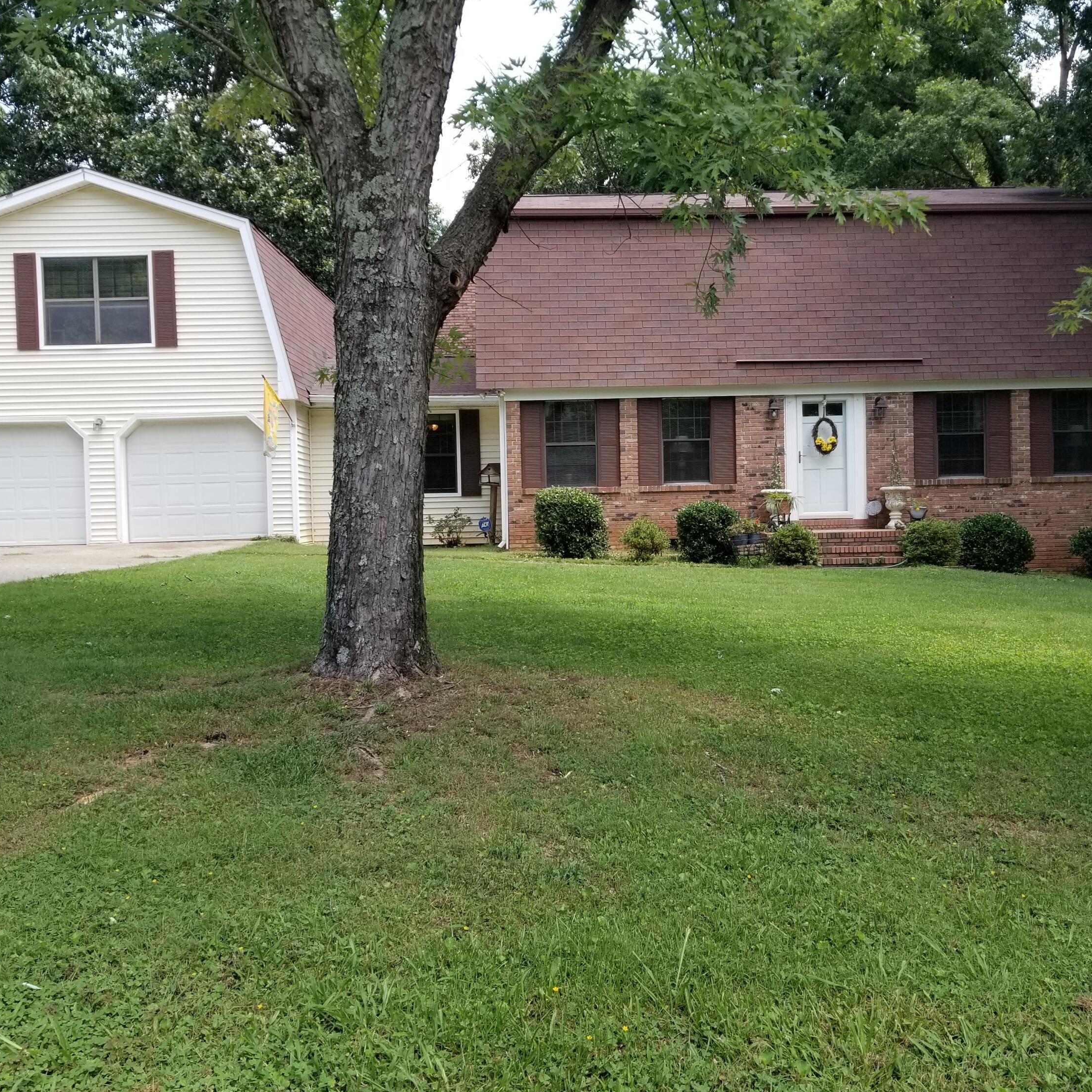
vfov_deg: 52.5
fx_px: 1106
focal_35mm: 31
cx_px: 597
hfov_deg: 52.5
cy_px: 550
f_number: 1.7
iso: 50
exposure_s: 1/574
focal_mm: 4.3
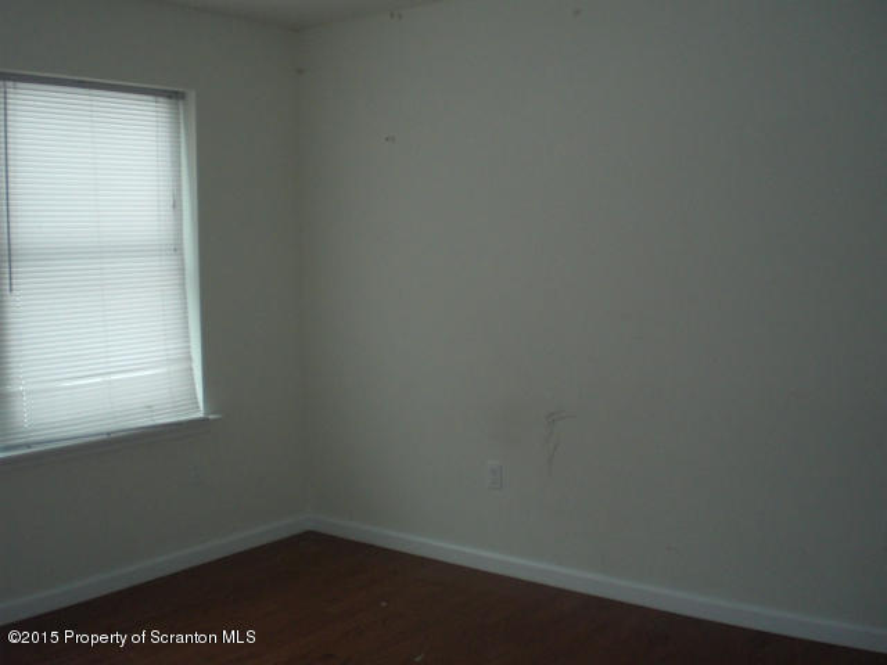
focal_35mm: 38
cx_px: 444
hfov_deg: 49.0
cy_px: 332
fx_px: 974
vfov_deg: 37.7
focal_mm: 6.3
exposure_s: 1/125
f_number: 3.1
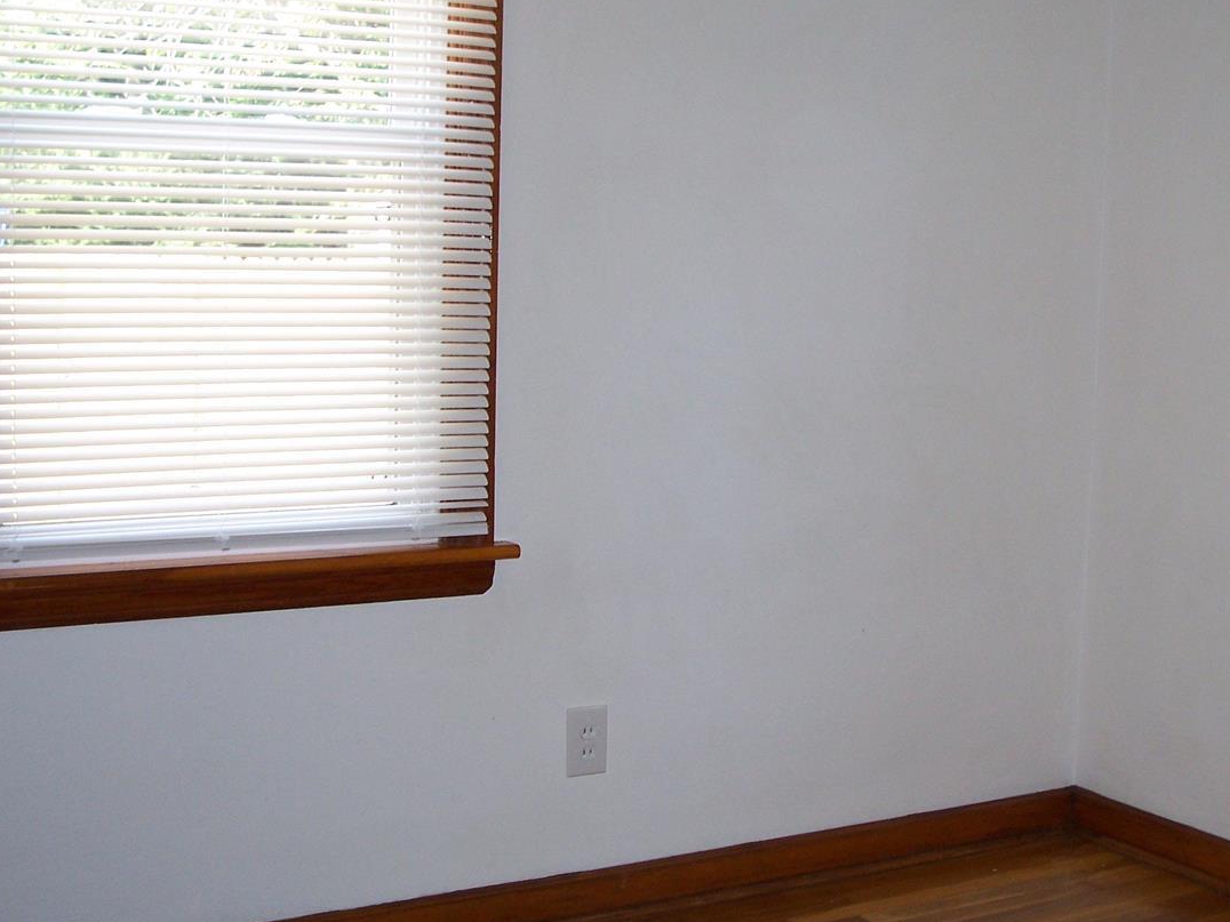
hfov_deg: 34.7
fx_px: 1954
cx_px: 797
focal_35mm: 55
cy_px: 476
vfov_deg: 26.6
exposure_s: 1/60
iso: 125
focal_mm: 7.8
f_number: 2.8
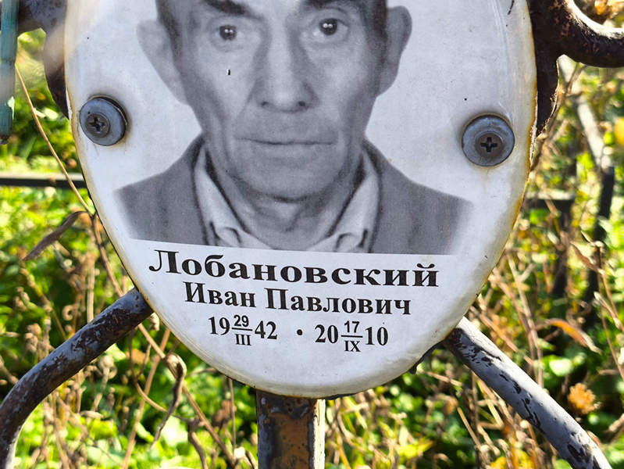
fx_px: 902
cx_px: 312
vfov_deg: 29.1
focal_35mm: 50
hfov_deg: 38.2
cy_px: 234
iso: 50
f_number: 1.7
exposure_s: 1/190
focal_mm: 4.71
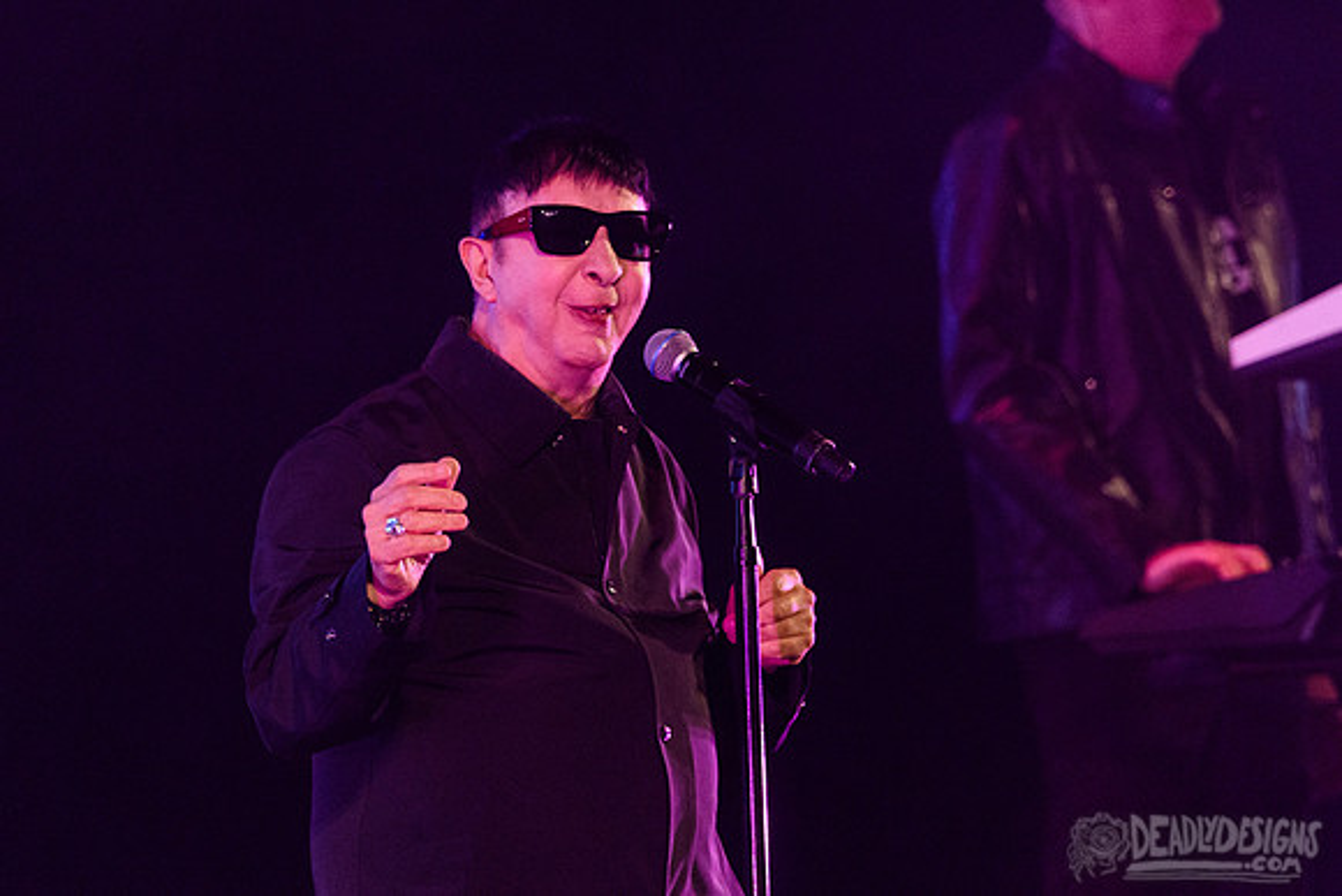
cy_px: 296
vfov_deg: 2.3
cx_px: 771
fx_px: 21968
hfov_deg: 3.5
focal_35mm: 589
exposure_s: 1/160
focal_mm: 440
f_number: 6
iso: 4000
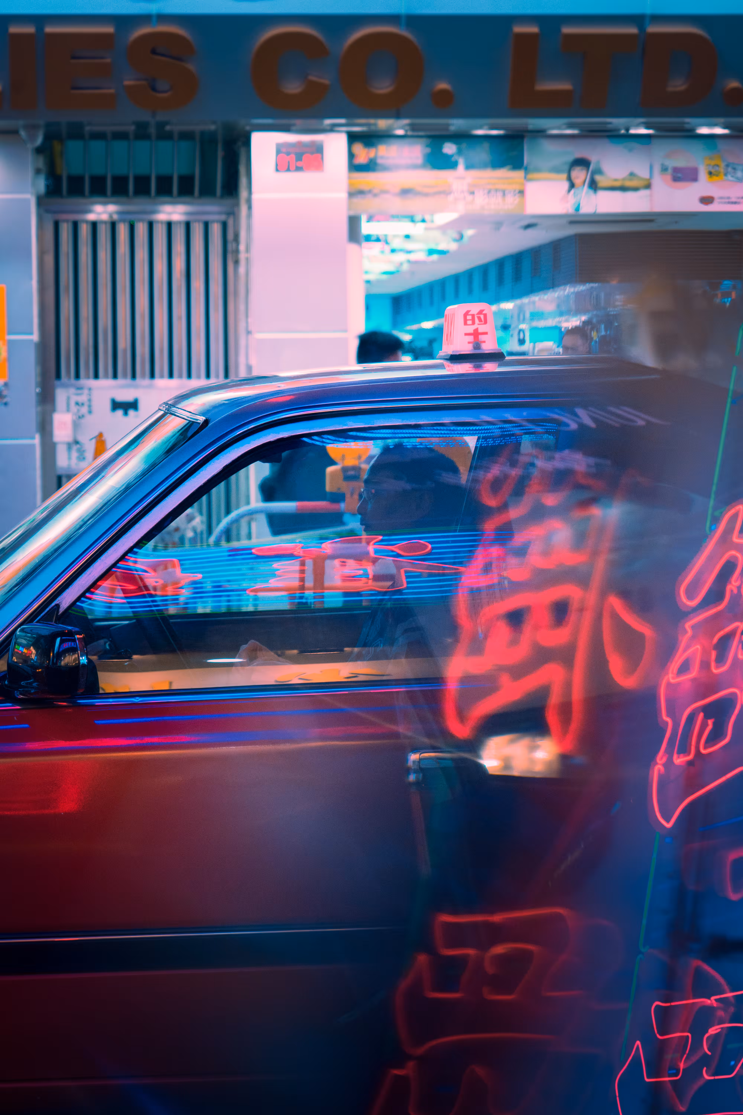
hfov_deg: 15.2
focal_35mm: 90
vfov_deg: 22.6
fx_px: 2786
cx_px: 372
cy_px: 558
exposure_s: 1/160
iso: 1600
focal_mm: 90
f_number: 5.6
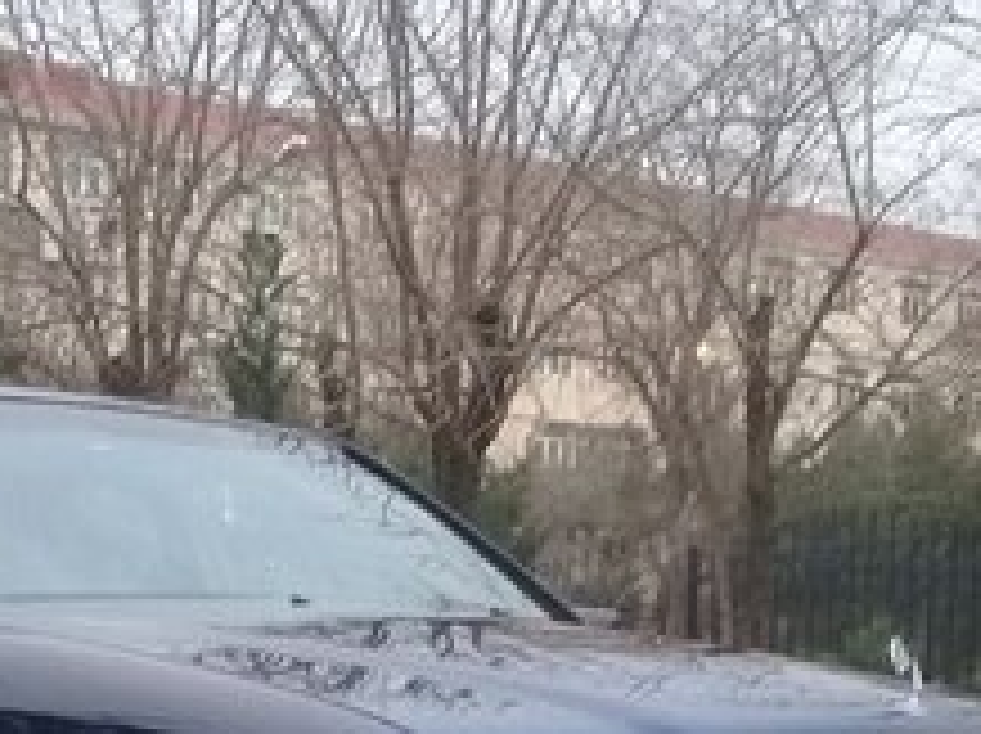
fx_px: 2661
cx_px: 238
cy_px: 957
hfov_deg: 20.7
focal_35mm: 94
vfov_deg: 15.0
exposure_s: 1/33
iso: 100
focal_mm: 3.3
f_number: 2.2
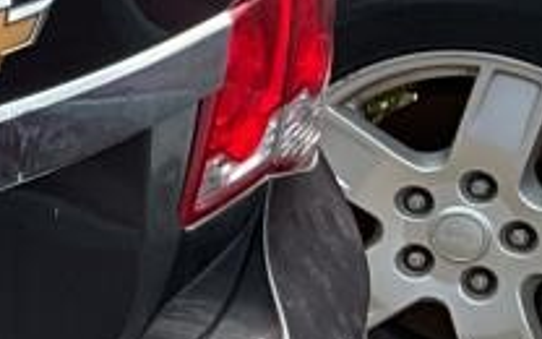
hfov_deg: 9.0
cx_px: -1066
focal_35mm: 189
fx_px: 2792
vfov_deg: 6.9
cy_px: 229
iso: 16
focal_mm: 3
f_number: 1.8
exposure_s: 1/666
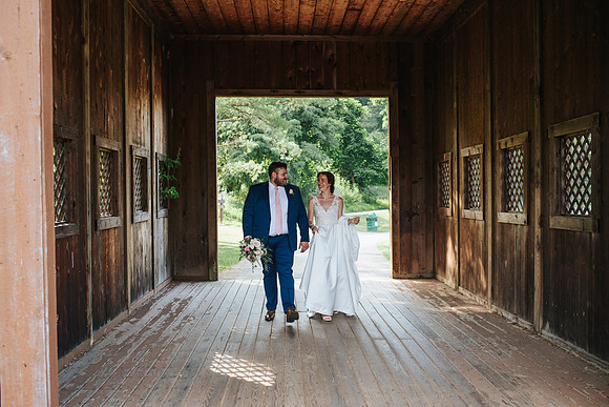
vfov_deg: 34.4
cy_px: 219
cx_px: 313
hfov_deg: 49.8
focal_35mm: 39
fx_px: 656
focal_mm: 35
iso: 280
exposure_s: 1/250
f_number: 3.2
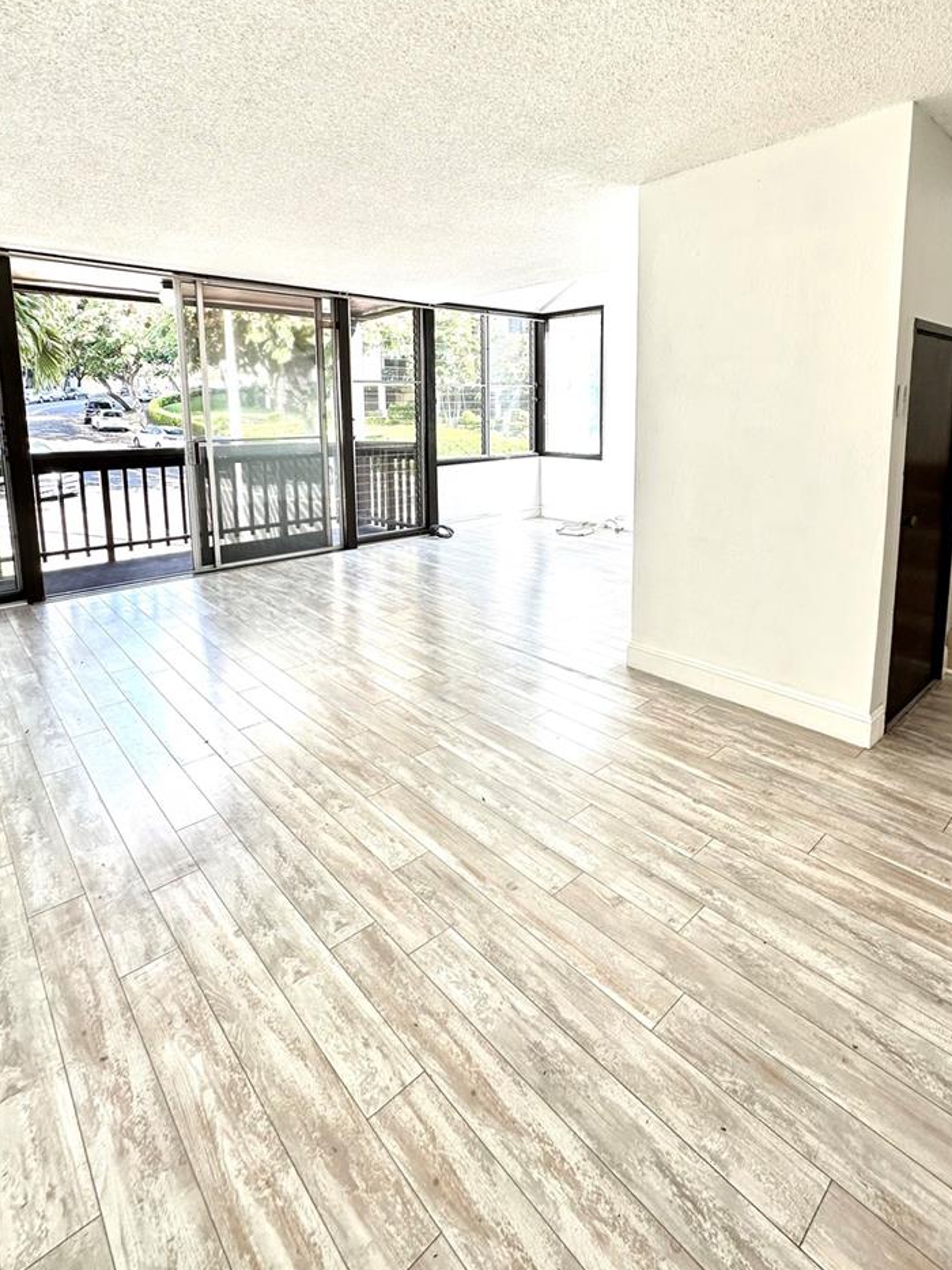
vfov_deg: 86.4
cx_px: 515
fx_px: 660
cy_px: 495
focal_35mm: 18
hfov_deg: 71.5
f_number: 2.2
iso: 40
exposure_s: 1/138
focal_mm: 2.22
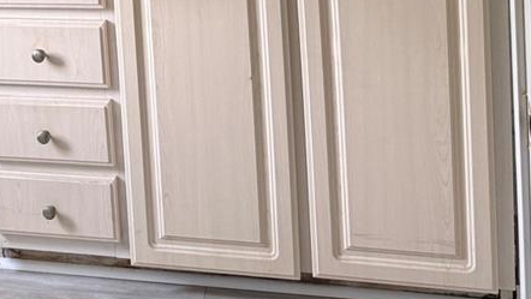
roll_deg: +3.5
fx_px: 1000
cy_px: -251
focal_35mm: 71
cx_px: 91
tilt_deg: -4.4
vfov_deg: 14.7
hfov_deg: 29.0
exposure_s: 1/72
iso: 200
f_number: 1.78
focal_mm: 6.76
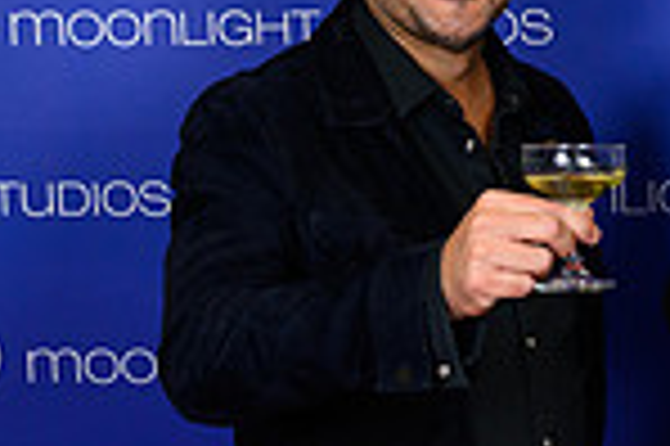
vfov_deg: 10.1
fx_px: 2528
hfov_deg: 13.9
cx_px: 1079
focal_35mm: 136
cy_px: 266
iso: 1000
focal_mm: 35
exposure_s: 1/320
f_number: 5
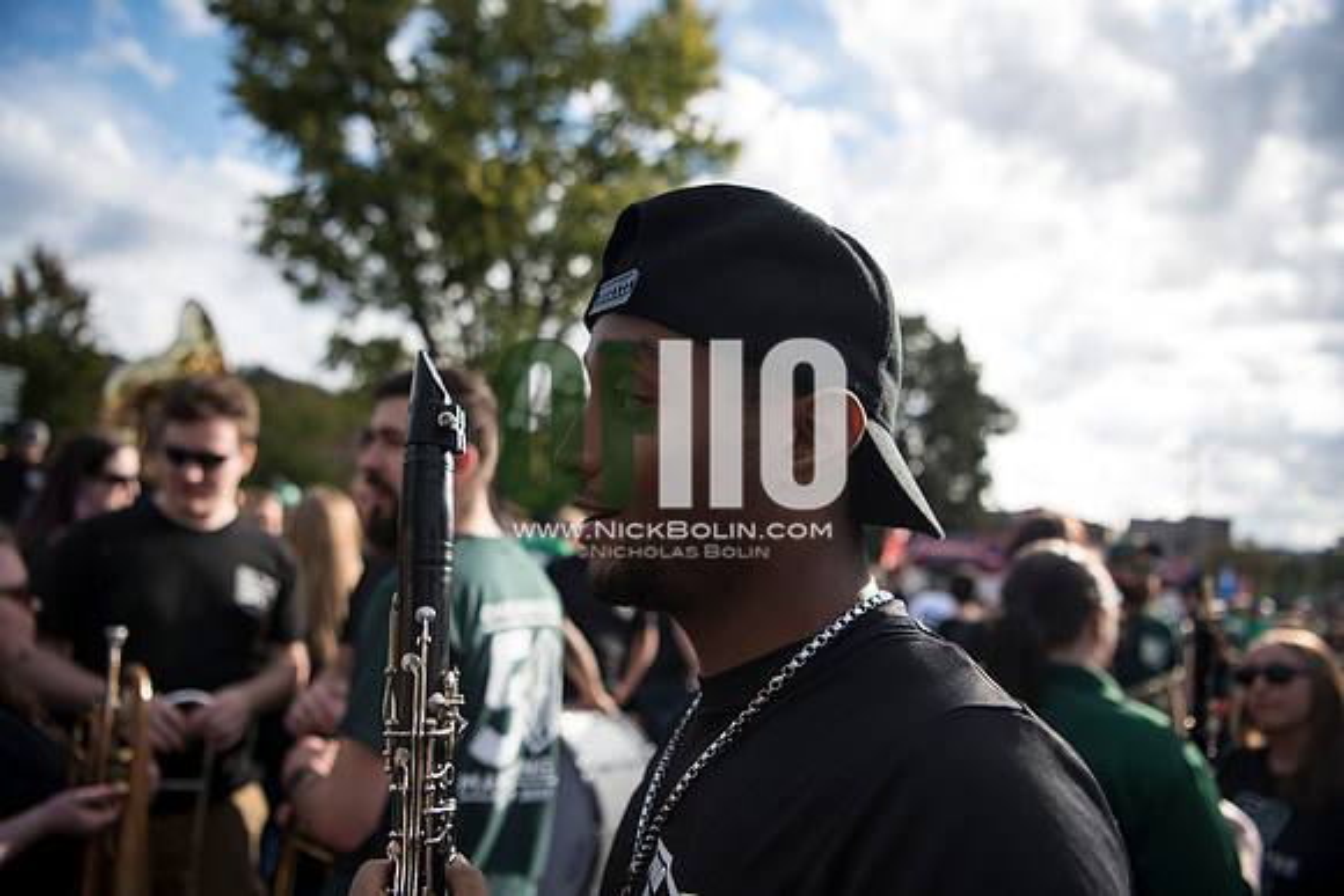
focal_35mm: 24
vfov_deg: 53.2
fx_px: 896
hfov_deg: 73.7
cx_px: 672
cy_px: 448
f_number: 2.8
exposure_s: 1/2000
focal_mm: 24
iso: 250
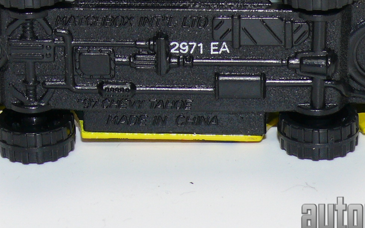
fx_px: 2020
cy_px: 22
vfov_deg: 6.5
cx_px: 215
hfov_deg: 10.3
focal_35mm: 203
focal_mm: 14.4
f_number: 4
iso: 100
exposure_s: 1/30
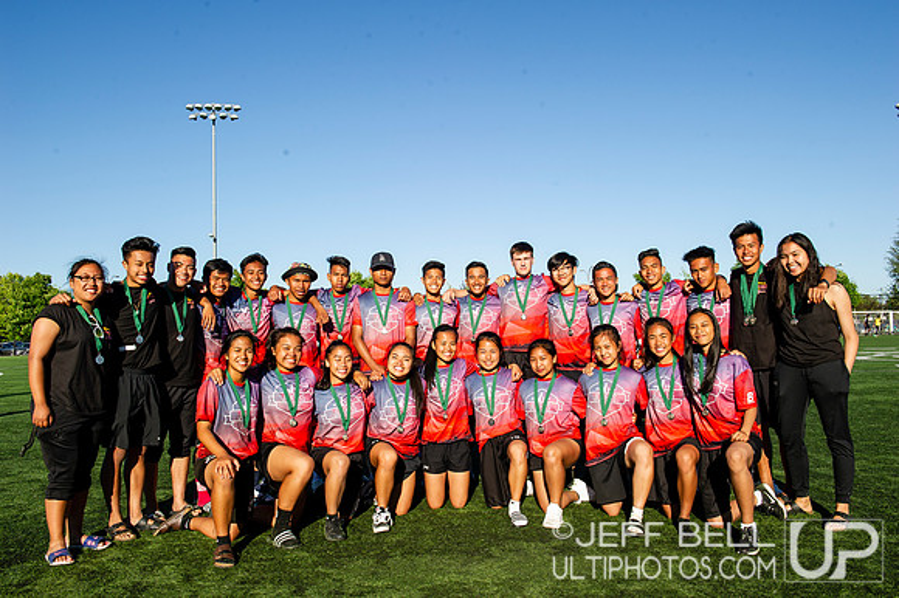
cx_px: 450
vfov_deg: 42.3
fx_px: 774
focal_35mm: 31
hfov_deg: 60.3
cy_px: 299
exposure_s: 1/500
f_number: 5.6
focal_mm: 31
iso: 200
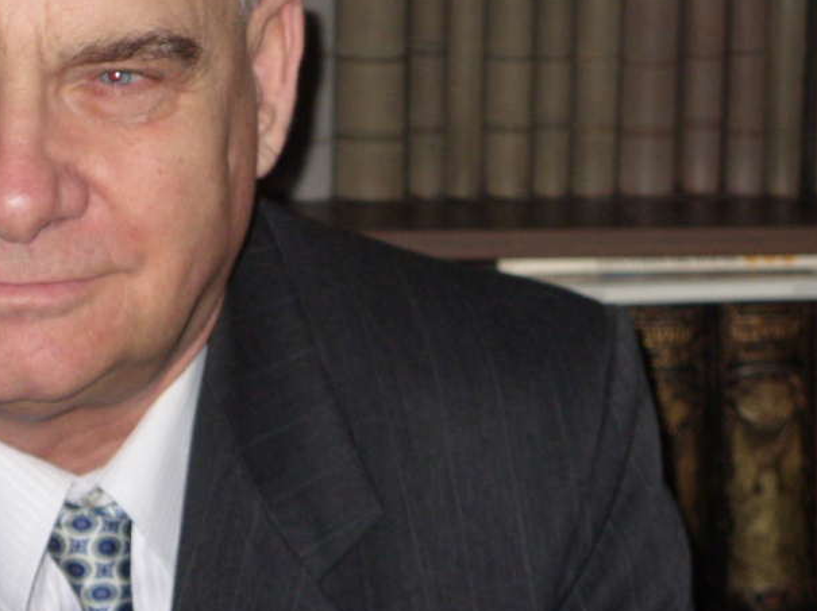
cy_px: 177
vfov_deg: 8.9
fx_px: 3916
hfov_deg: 11.9
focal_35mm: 166
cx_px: 203
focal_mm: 16.4
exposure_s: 1/148
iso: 200
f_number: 3.5
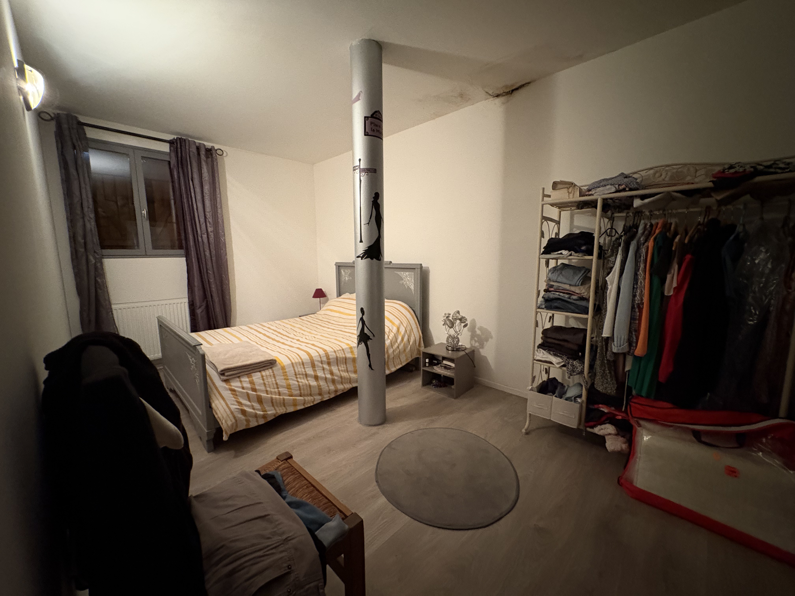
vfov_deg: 85.7
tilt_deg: -8.2
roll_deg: +1.9
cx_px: 398
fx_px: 322
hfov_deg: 102.1
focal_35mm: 14
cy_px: 298
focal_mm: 2.22
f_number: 2.2
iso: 800
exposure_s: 1/25
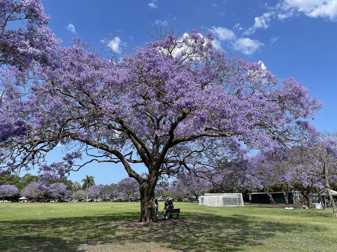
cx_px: 168
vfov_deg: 53.1
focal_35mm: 26
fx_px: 253
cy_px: 126
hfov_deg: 67.3
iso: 32
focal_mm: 4.2
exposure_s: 1/2882
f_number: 1.6
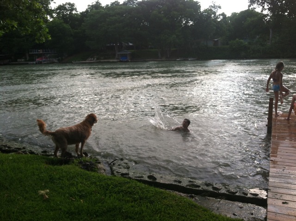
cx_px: 148
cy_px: 110
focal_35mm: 35
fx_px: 299
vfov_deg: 40.6
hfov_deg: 52.7
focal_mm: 3.85
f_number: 2.8
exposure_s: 1/361
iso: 80
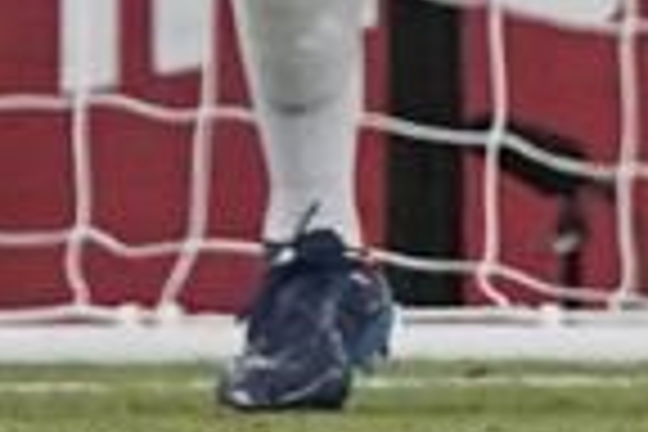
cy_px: -884
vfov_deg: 0.3
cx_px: 2142
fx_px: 76890
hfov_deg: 0.5
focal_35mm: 4272
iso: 5000
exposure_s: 1/1600
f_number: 4.5
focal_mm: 600
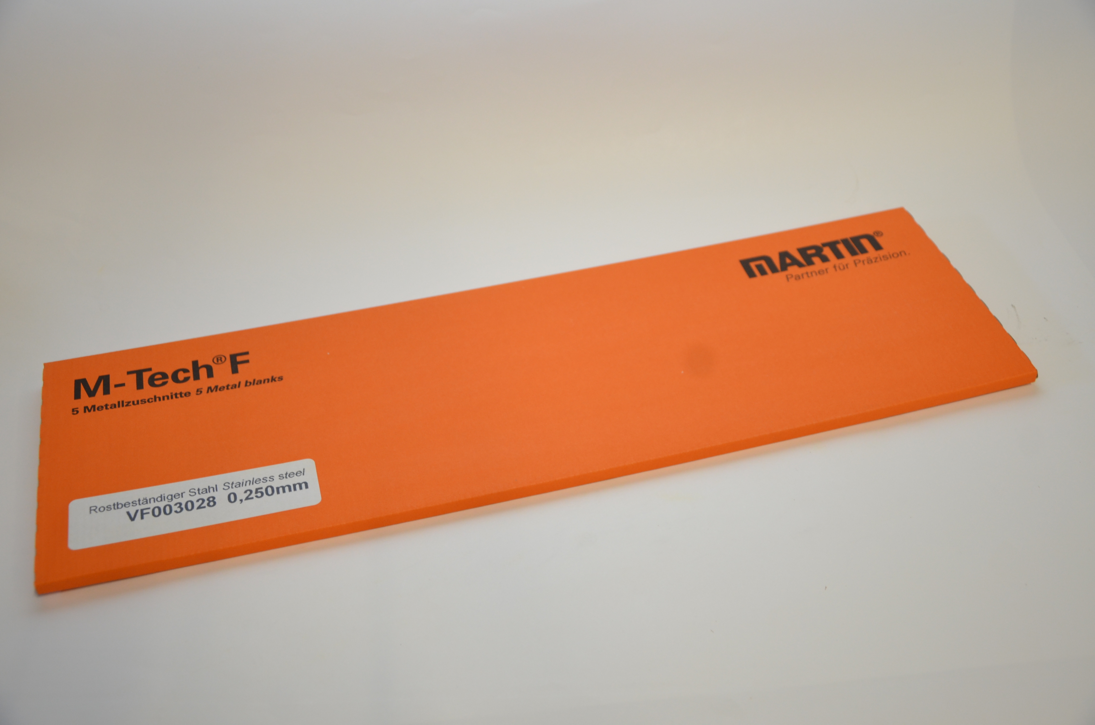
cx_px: 548
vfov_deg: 31.8
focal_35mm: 42
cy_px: 362
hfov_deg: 46.5
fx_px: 1275
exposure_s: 1/60
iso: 500
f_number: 4
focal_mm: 28
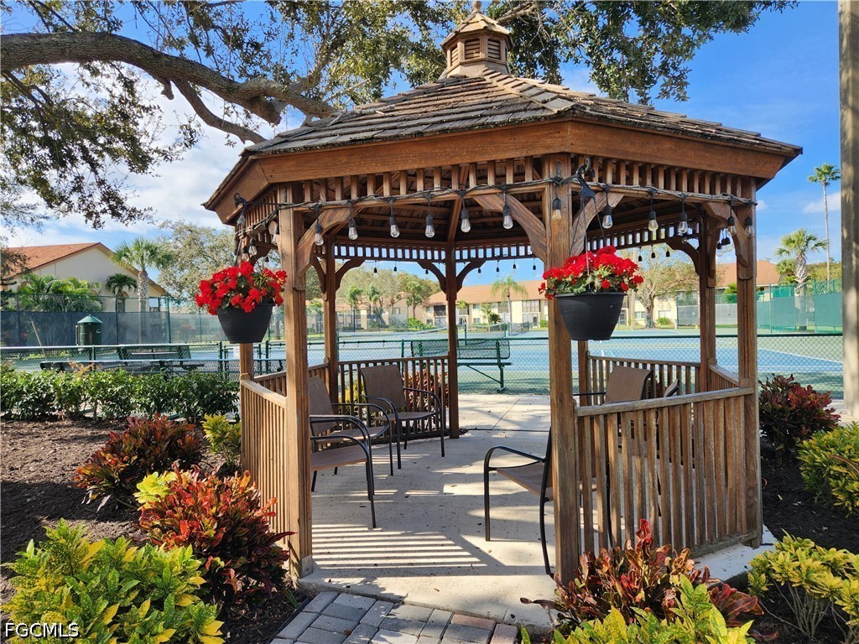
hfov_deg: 73.9
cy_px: 322
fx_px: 571
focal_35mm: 23
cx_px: 430
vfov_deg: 58.9
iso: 20
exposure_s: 1/790
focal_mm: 5.4
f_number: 1.8
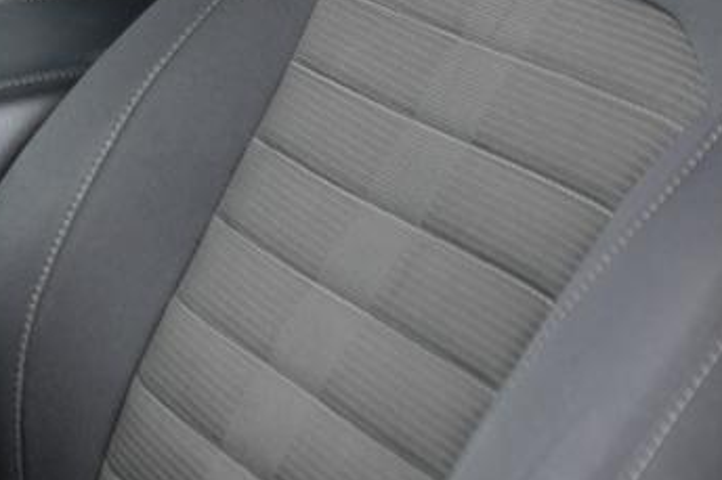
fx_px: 2165
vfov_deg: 12.1
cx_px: -59
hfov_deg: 18.3
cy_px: -226
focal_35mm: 108
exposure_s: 1/60
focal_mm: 29
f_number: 4
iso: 125
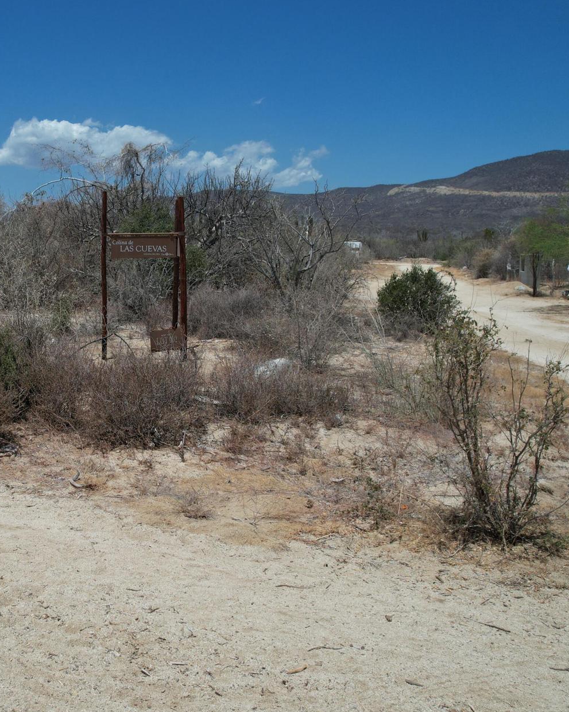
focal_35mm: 32
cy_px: 355
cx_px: 142
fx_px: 674
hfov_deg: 44.3
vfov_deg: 55.7
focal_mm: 8.38
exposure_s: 1/4000
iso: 110
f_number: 2.8
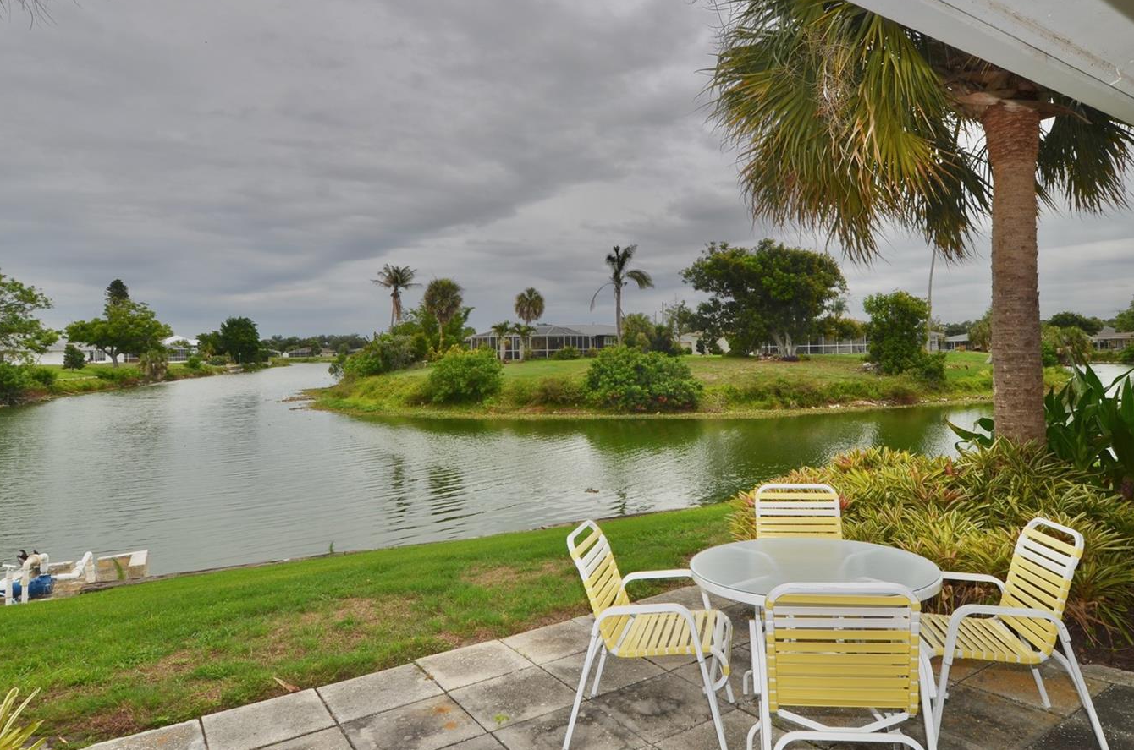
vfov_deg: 31.0
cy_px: 328
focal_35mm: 43
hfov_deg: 45.5
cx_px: 627
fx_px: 1351
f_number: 11
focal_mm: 24
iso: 100
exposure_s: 1/250
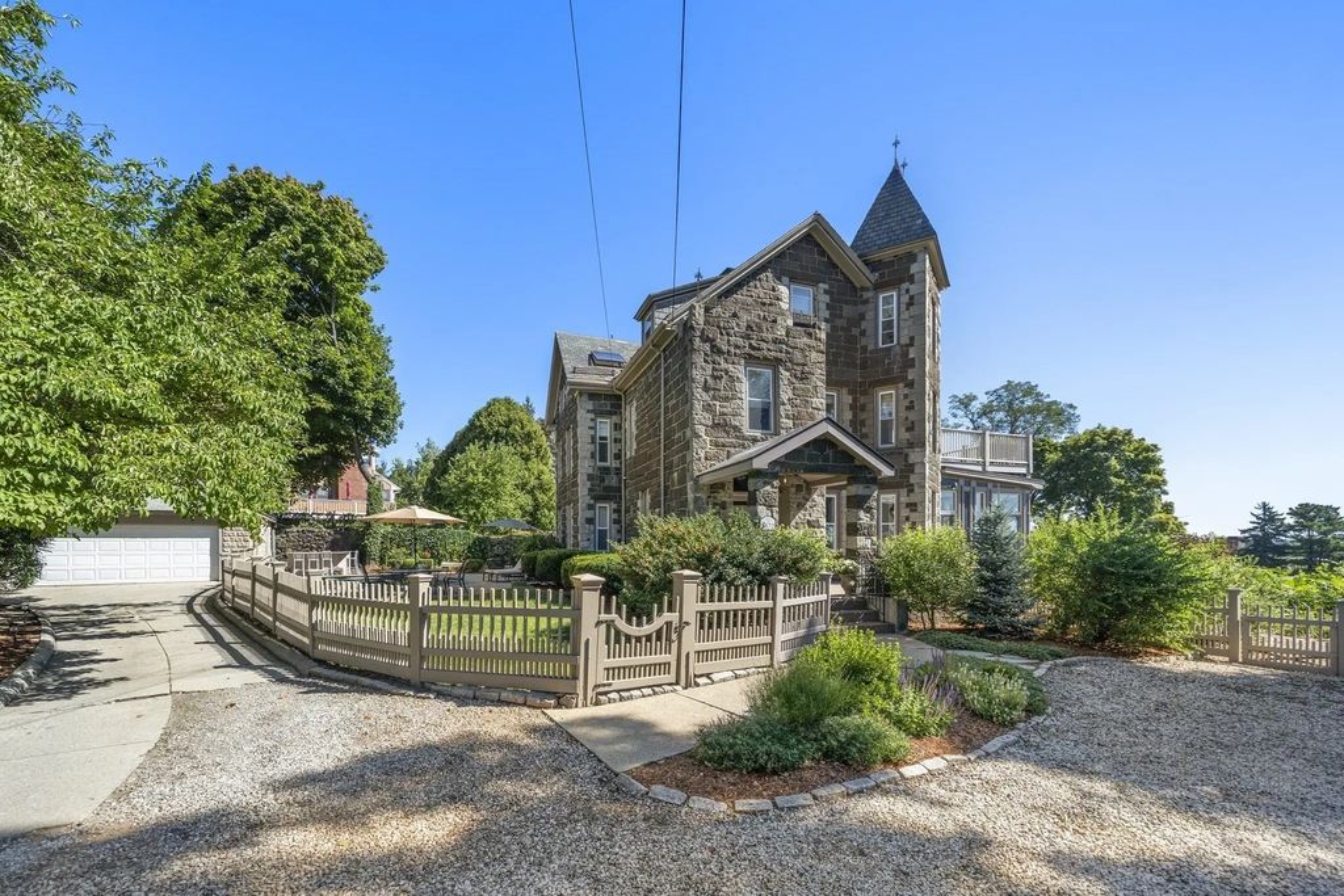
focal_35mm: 13
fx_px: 485
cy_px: 448
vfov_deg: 85.4
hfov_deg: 108.3
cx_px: 672
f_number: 7.1
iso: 320
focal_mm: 13
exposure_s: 1/640
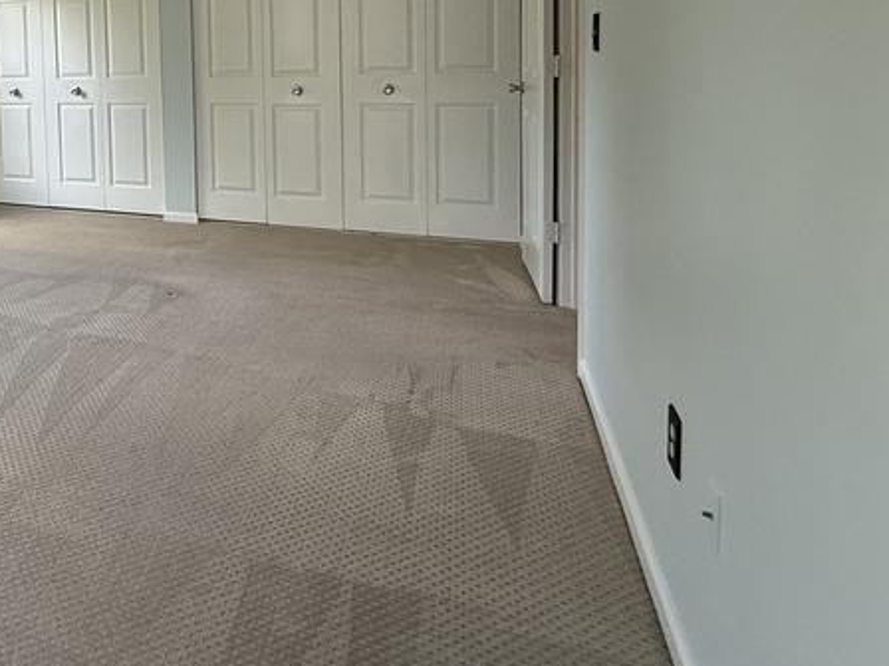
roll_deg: +2.3
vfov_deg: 41.4
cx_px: -60
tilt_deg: -4.1
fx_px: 822
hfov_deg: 45.0
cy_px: 93
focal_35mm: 32
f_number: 2.2
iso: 125
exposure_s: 1/99
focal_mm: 2.22
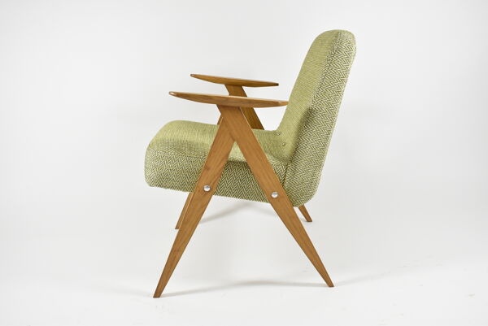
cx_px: 244
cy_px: 163
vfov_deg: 33.1
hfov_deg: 47.9
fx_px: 549
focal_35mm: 40
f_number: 5.6
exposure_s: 1/125
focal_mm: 27
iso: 800
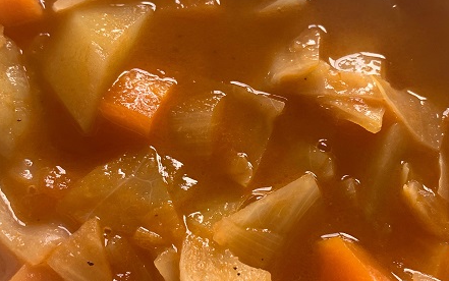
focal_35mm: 49
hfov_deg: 41.0
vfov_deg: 26.4
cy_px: 148
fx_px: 600
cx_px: 252
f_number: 1.8
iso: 100
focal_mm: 4.25
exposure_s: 1/98
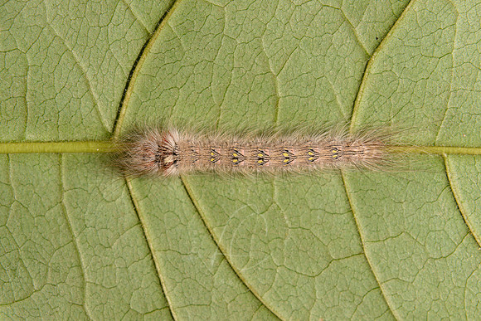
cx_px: 240
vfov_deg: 13.0
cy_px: 160
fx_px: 1403
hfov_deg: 19.5
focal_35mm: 105
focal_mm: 105
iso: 64
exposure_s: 1/250
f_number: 18
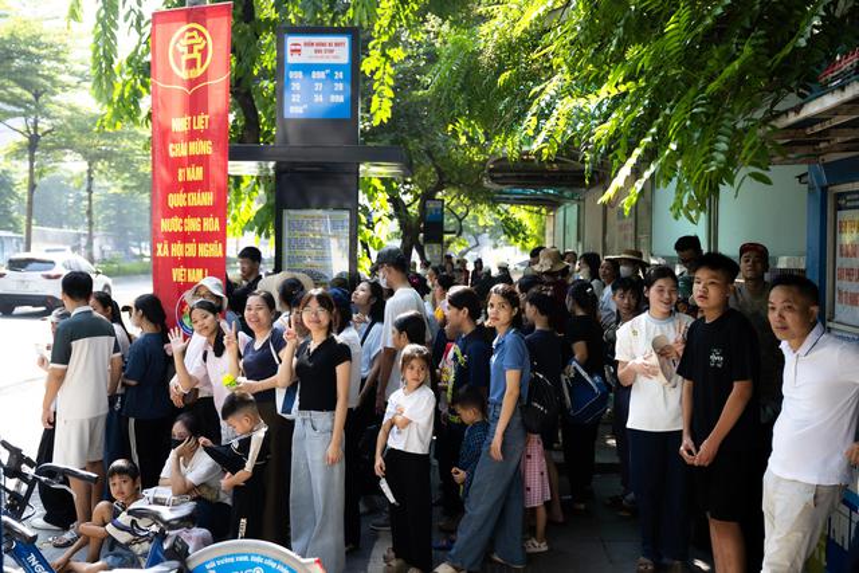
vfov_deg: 34.2
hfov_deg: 49.5
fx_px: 931
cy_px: 286
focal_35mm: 39
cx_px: 430
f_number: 3.2
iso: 200
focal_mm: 39
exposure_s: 1/400
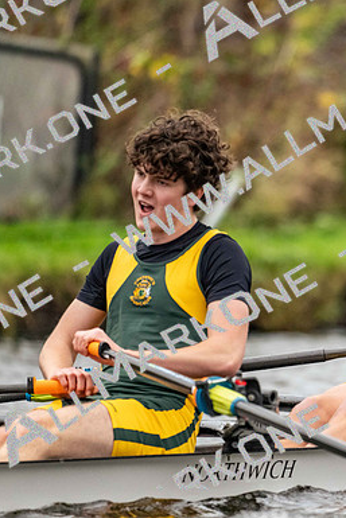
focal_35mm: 603
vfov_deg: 3.4
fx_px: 8685
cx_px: 277
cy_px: 259
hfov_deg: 2.3
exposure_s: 1/2000
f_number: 4.5
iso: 4500
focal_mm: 400
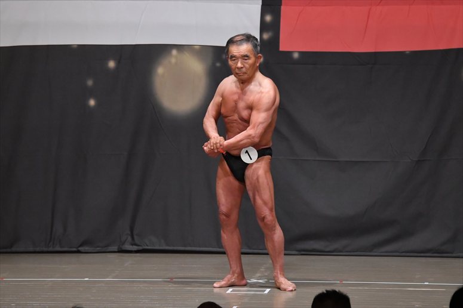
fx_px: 3085
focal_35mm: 240
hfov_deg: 8.6
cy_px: 154
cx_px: 232
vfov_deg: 5.7
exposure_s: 1/400
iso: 5000
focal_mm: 160
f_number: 5.6
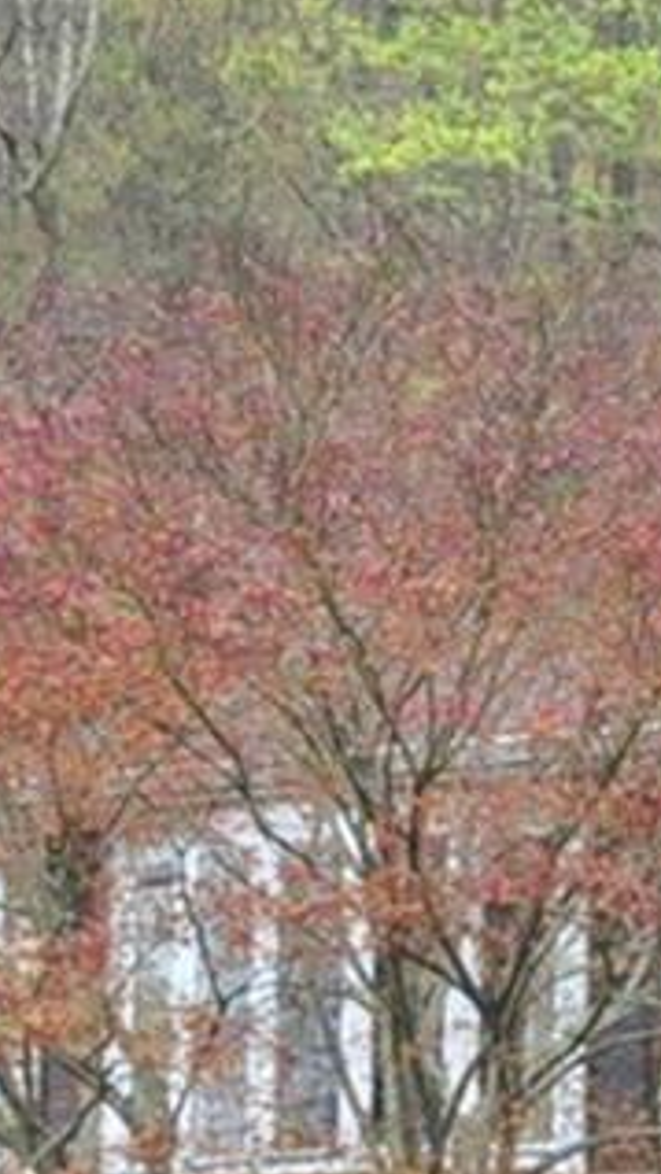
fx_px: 3145
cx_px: 1425
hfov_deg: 10.7
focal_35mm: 101
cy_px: 1220
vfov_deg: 20.4
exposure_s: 1/320
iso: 2000
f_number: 8
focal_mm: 20
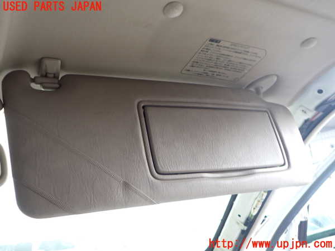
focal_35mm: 30
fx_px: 290
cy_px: 126
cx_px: 168
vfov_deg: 46.8
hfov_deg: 60.0
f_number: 2.3
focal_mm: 5.4
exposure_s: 1/30
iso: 250
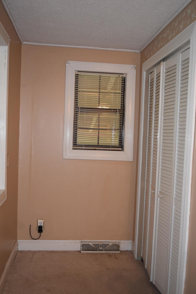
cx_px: 98
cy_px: 147
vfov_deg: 51.3
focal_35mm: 38
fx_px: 306
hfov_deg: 35.5
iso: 1600
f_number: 4
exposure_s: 1/60
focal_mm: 25
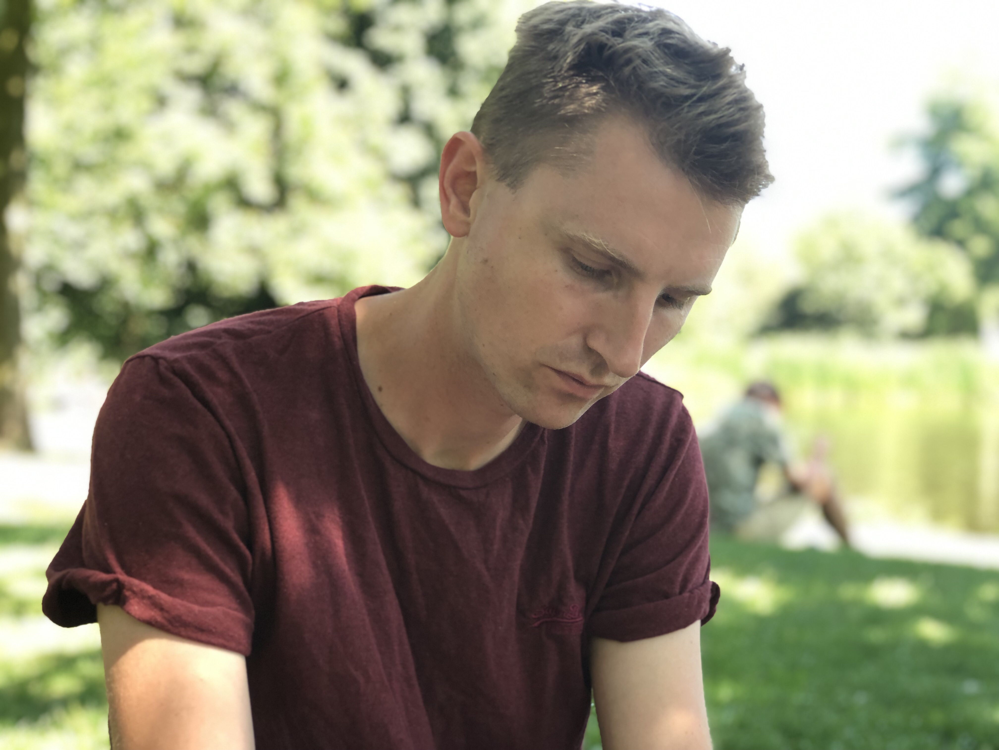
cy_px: 375
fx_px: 1645
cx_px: 500
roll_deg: -1.5
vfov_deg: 25.7
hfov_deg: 33.8
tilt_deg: -1.6
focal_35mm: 57
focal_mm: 6.6
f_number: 2.8
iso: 25
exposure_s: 1/40
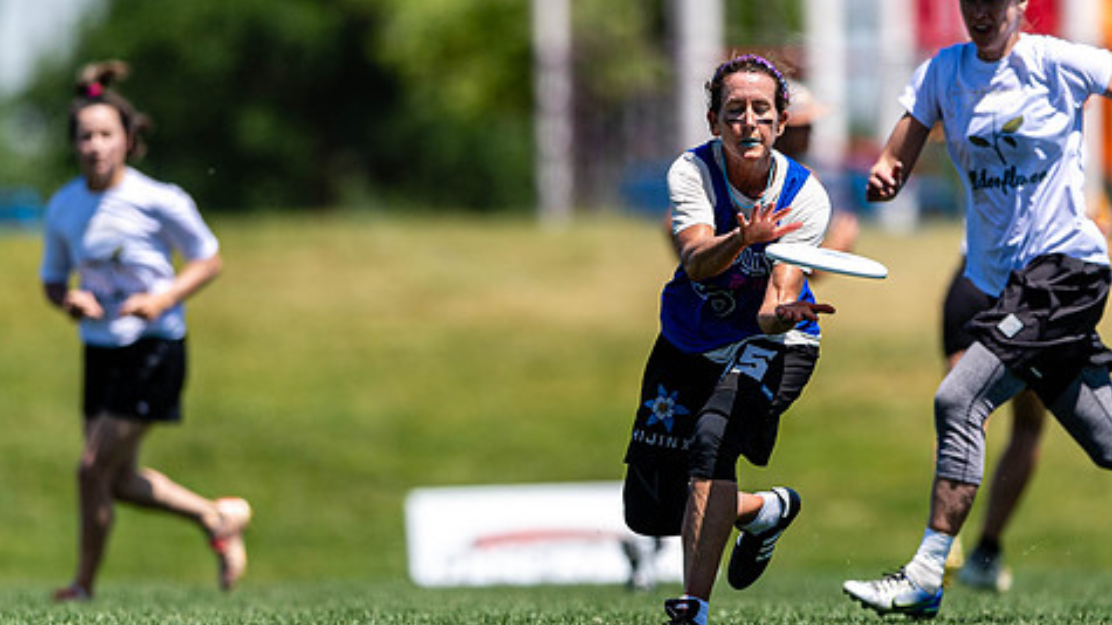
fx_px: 26444
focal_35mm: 897
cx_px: 665
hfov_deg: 2.4
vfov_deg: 1.4
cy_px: 264
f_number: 2.8
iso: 100
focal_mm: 400
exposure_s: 1/2000
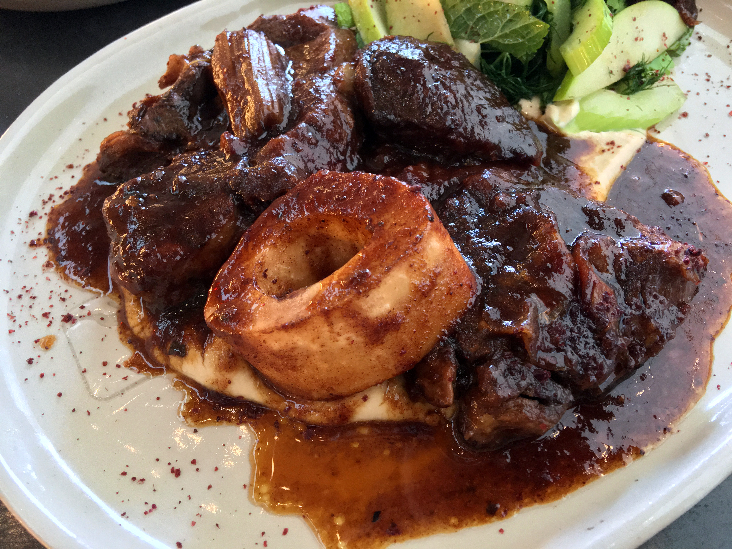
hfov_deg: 61.7
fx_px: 613
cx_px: 366
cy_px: 274
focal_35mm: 29
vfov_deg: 48.2
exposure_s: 1/20
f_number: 2.2
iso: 200
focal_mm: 4.2
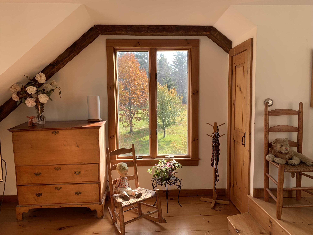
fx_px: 235
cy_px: 118
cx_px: 156
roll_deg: +0.3
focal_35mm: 26
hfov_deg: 67.3
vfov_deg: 53.1
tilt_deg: -3.8
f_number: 1.8
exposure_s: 1/166
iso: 25
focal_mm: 4.25
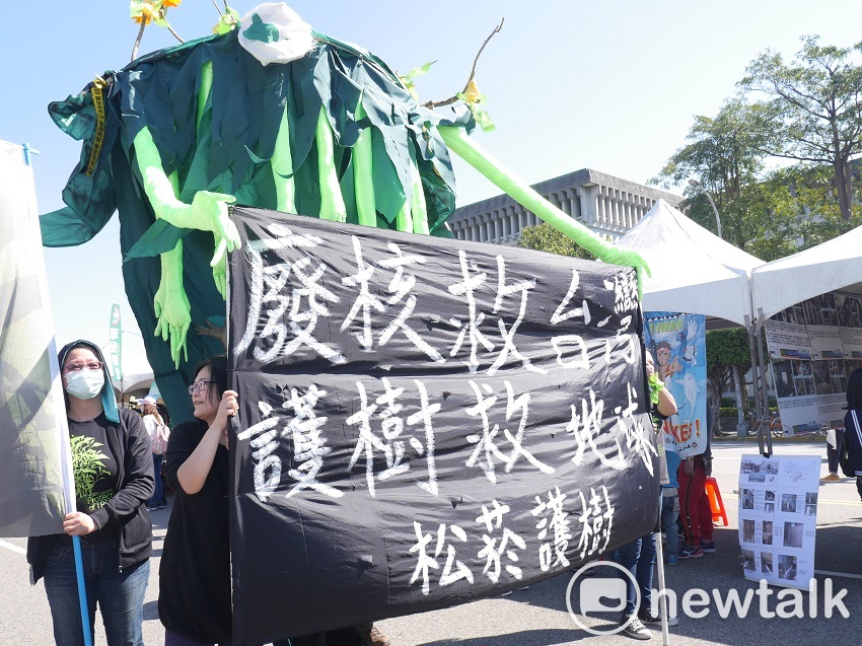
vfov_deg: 46.8
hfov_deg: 60.0
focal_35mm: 30
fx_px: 747
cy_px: 323
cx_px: 431
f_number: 5
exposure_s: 1/320
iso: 200
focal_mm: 15
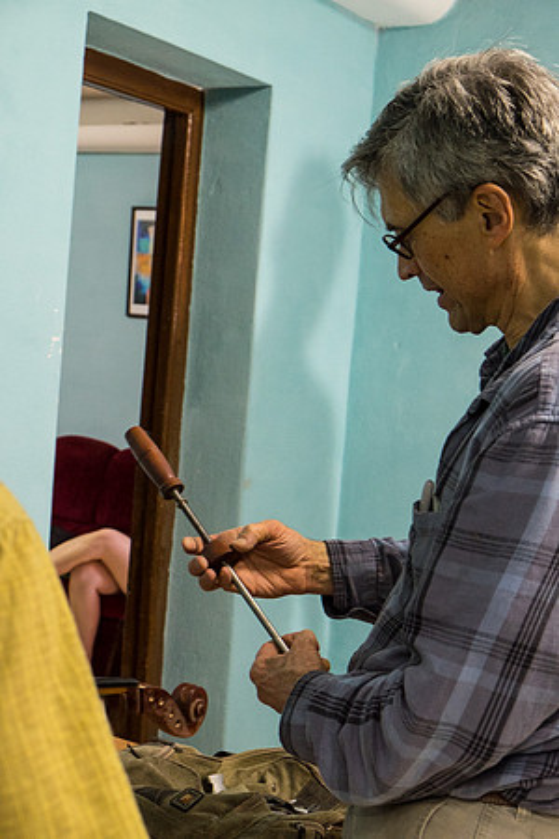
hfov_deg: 24.2
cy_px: 420
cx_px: 280
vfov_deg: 35.6
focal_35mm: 56
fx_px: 1304
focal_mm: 37.4
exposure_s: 1/60
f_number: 5
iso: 4000
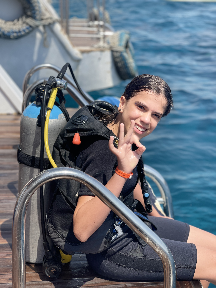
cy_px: 144
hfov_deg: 22.9
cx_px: 108
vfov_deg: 30.3
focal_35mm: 64
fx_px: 532
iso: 32
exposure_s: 1/1410
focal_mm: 7.5
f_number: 2.2
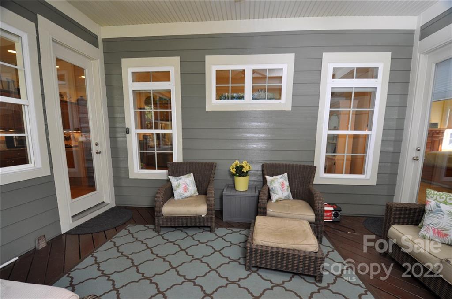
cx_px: 226
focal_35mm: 15
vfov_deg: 77.1
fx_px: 188
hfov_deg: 100.5
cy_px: 150
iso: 400
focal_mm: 10
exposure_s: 1/60
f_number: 5
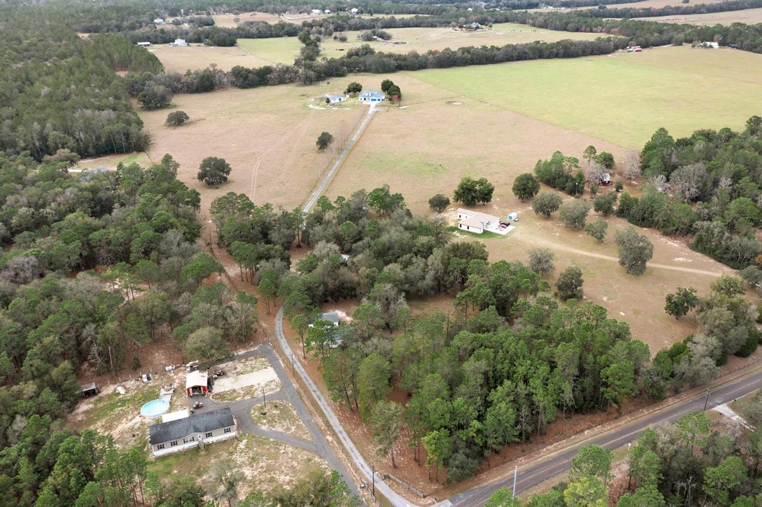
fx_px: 656
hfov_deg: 60.3
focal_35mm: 31
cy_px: 270
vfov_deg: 42.3
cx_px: 390
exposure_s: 1/160
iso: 100
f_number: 4
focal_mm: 10.26
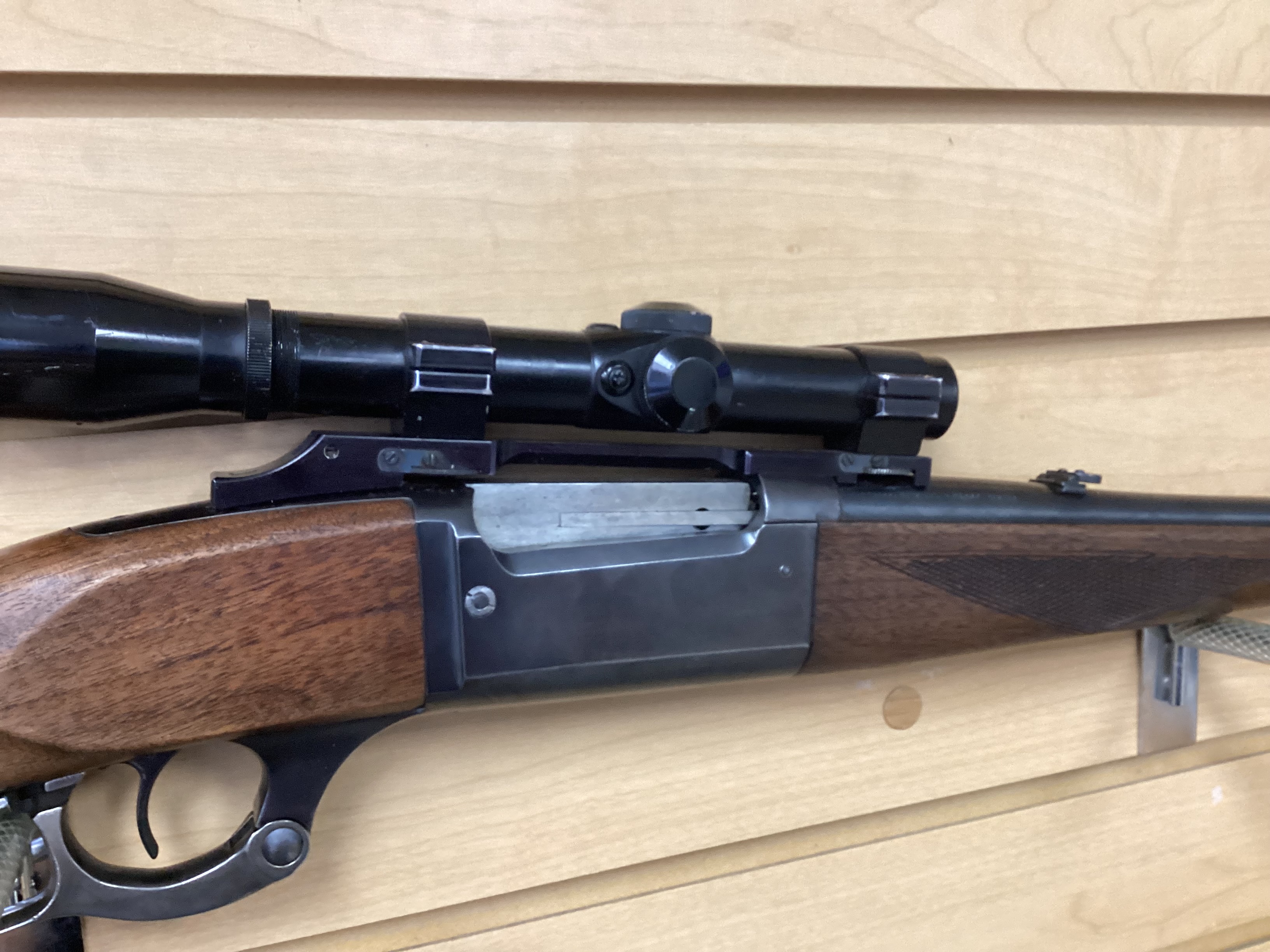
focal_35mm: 31
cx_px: 635
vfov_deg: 45.4
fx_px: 1137
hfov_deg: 58.4
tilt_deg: -5.4
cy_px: 476
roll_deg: +3.0
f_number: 2.4
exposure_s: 1/60
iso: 250
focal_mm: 3.3
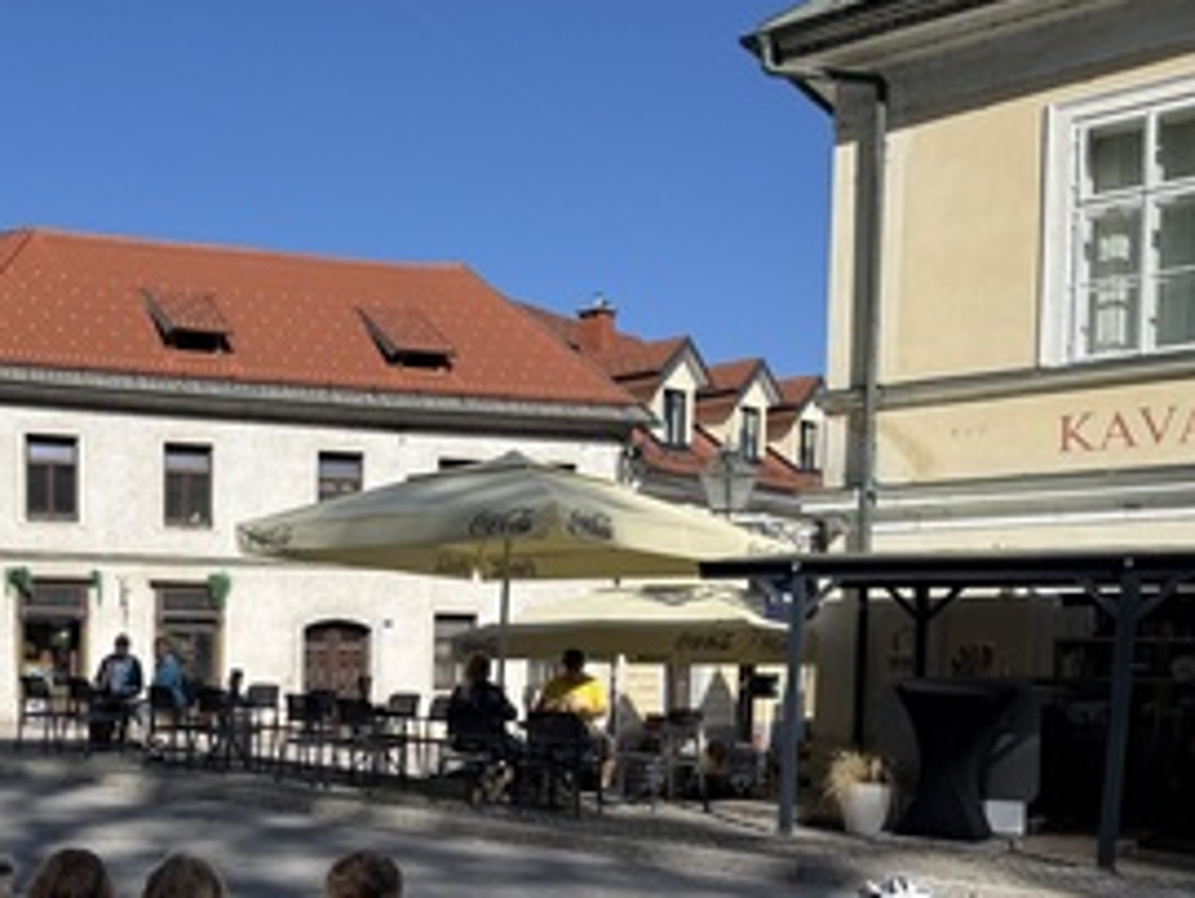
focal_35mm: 40
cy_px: 717
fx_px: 1382
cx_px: 248
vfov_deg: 34.9
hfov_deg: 44.6
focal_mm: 6.76
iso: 80
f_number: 1.78
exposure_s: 1/6173
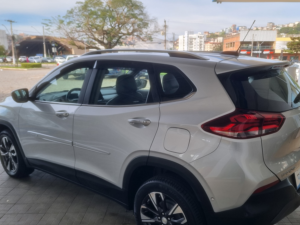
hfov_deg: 56.7
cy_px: 127
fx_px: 277
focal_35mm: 32
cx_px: 162
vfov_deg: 44.1
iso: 50
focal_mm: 5.4
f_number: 1.8
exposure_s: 1/712
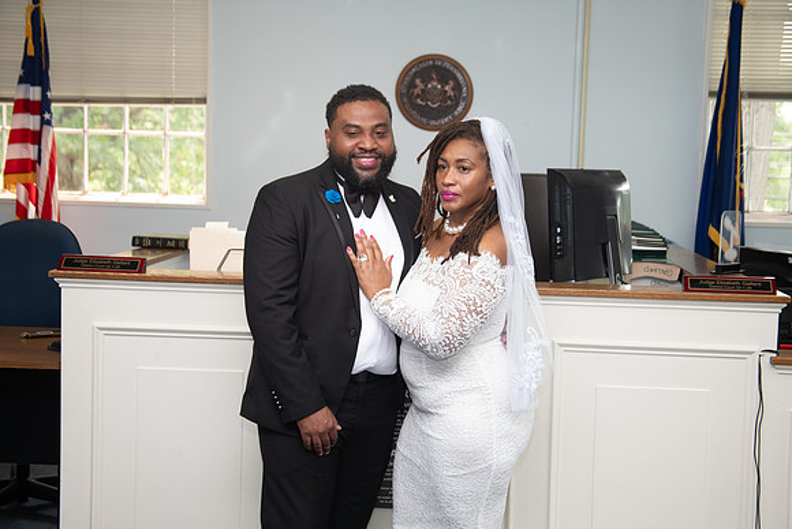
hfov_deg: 34.5
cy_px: 264
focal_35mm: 58
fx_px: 1276
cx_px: 396
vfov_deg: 23.4
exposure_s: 1/160
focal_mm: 56
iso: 1000
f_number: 4.6
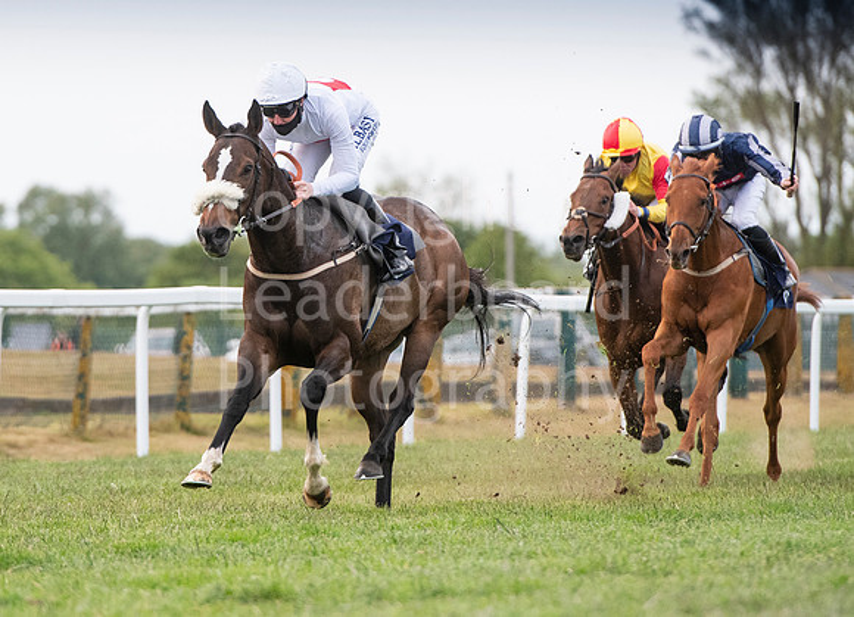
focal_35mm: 383
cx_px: 295
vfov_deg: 3.8
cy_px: 245
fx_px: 9315
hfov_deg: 5.2
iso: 1600
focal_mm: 200
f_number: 4
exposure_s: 1/1600
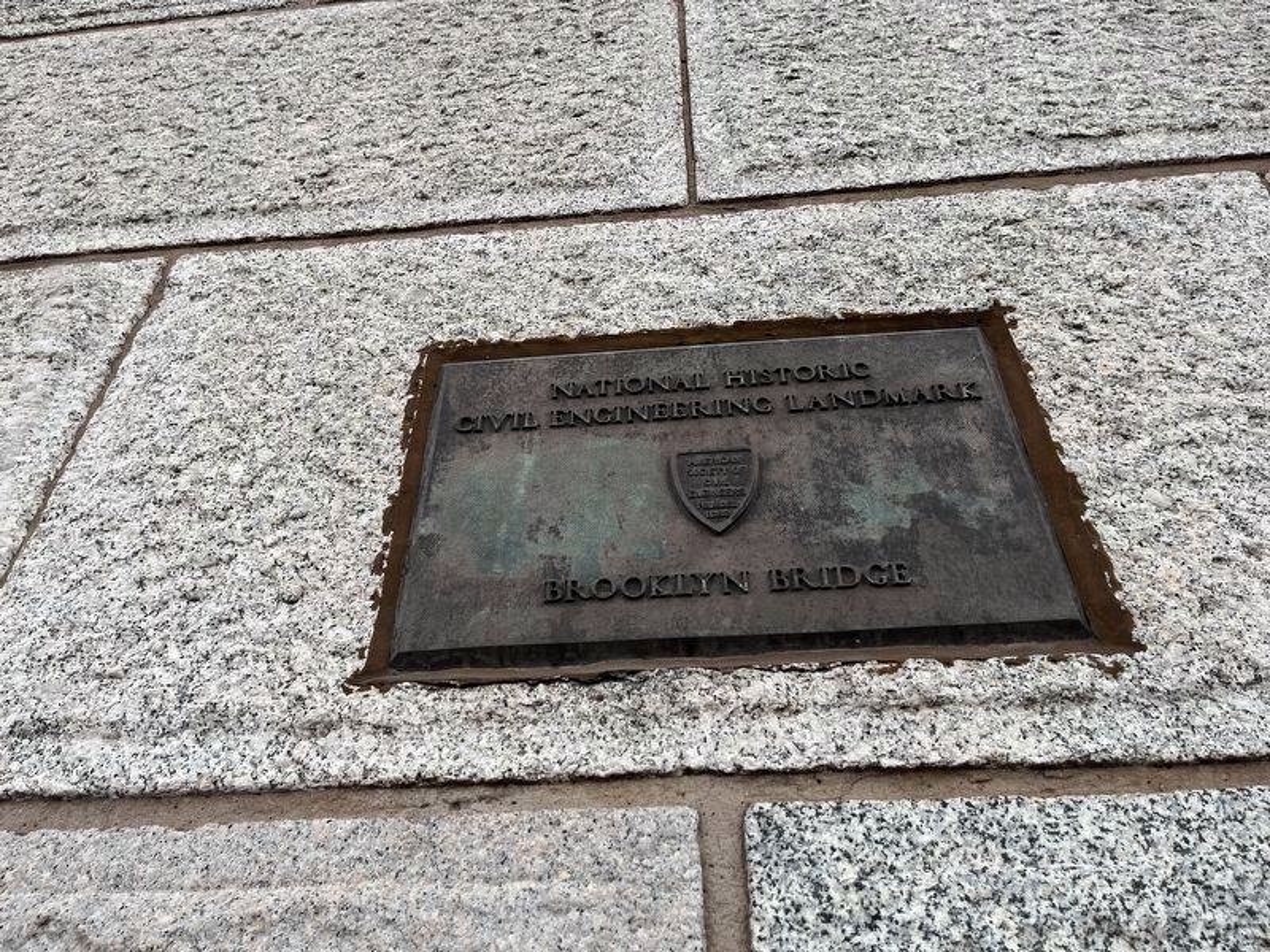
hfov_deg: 67.3
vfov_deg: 53.1
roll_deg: -0.3
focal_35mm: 26
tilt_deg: +41.7
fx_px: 954
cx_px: 635
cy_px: 476
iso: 50
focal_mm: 5.1
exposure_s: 1/621
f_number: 1.6
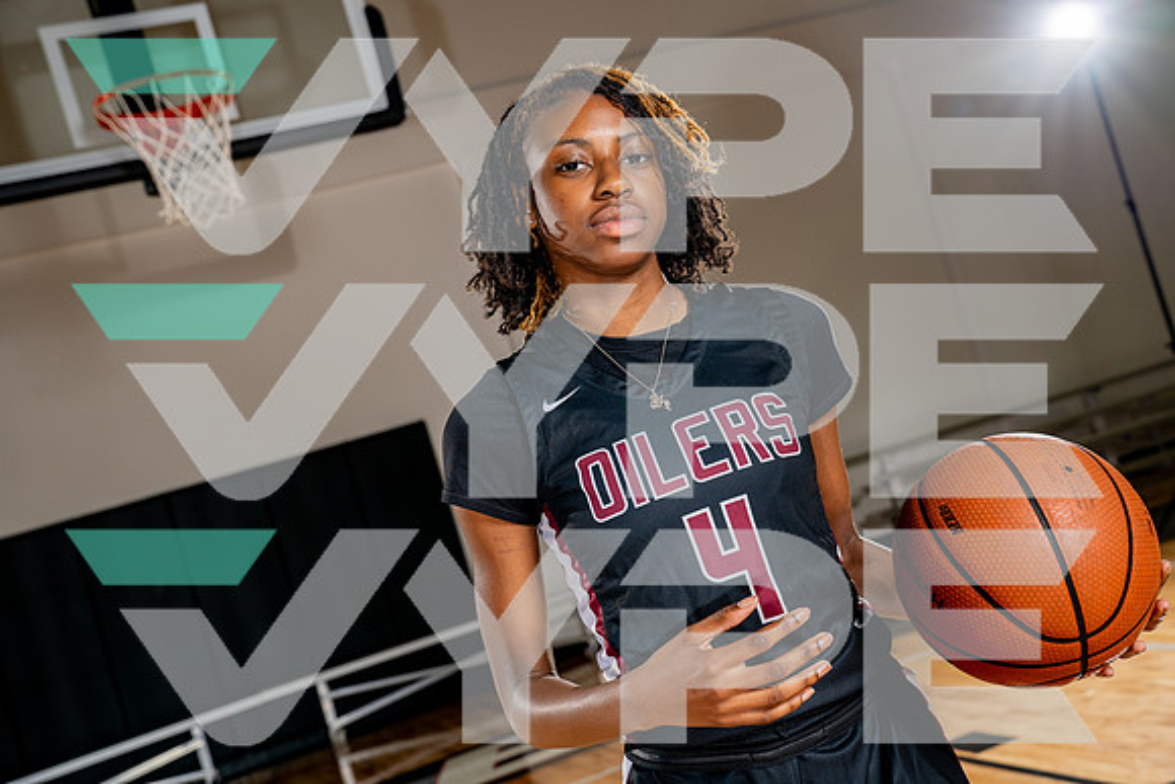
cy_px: 392
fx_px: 1567
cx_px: 588
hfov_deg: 41.1
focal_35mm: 48
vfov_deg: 28.1
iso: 200
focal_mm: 48
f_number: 5.6
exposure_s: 1/250
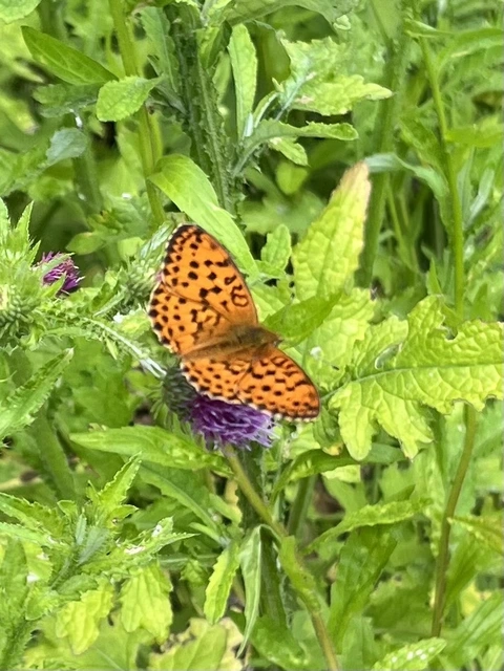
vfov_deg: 67.3
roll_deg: +17.6
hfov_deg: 53.1
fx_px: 505
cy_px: 336
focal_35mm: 26
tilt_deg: -35.2
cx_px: 252
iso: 50
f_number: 1.6
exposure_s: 1/891
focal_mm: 5.1
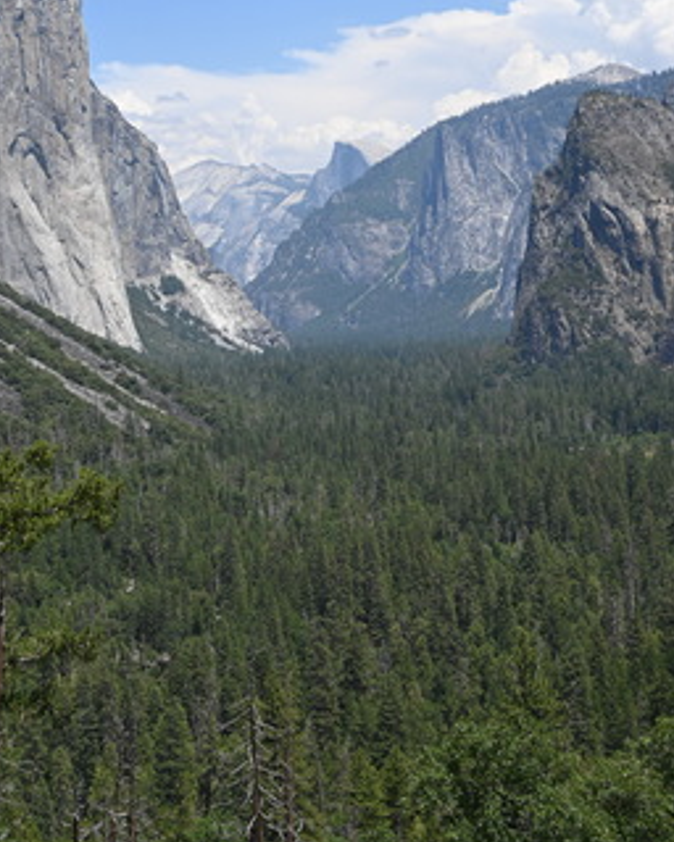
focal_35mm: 64
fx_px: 1596
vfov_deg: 29.2
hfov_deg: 23.7
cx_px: 225
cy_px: 237
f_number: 7.1
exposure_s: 1/400
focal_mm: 28
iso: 100
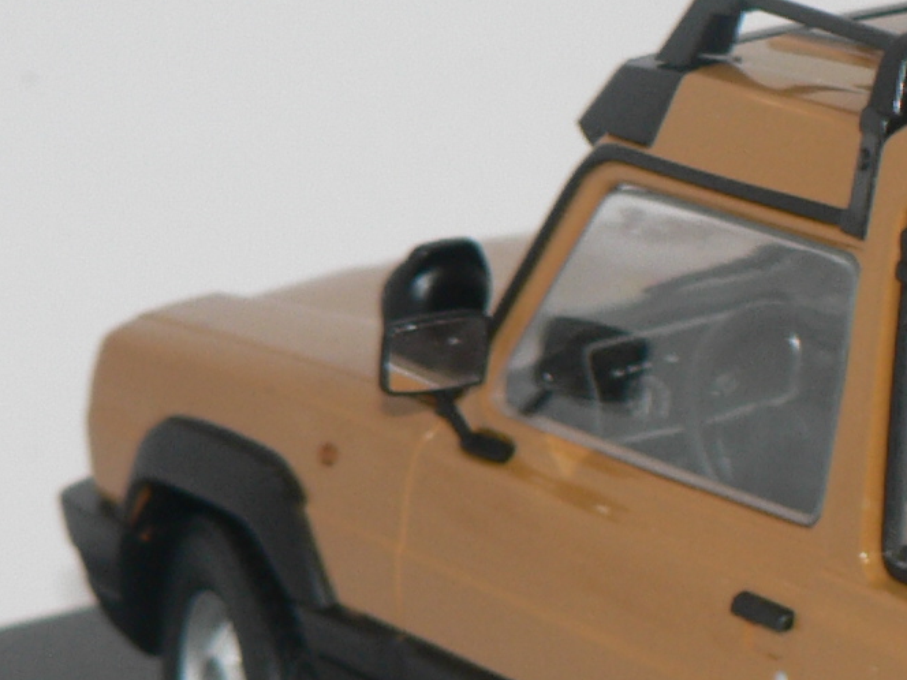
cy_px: 616
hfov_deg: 7.4
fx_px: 6865
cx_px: 1434
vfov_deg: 5.7
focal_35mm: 262
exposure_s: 1/60
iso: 80
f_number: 3.2
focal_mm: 11.4
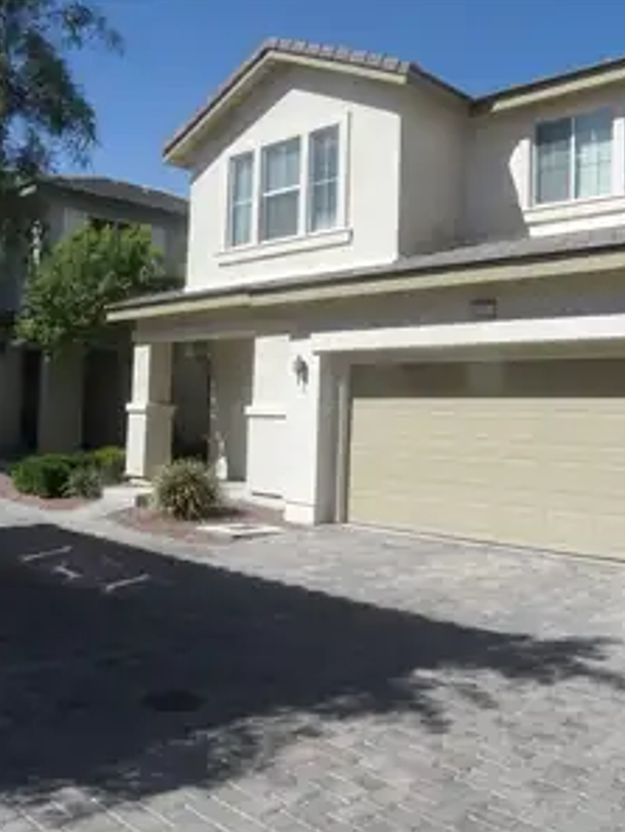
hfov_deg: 40.7
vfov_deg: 52.6
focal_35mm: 35
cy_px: 415
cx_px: 308
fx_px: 842
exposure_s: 1/400
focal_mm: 4.6
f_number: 5.6
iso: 64
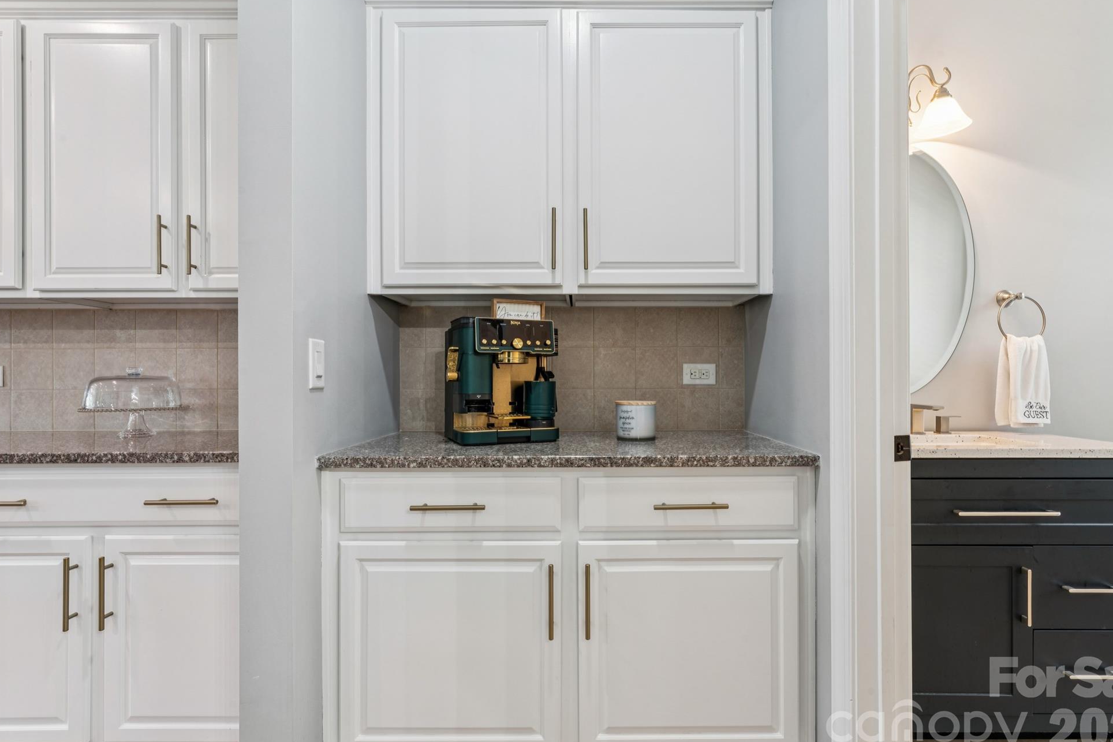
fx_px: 542
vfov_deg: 68.8
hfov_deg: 91.5
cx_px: 582
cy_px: 376
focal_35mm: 18
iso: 200
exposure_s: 1/2.5
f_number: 13
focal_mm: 16.5
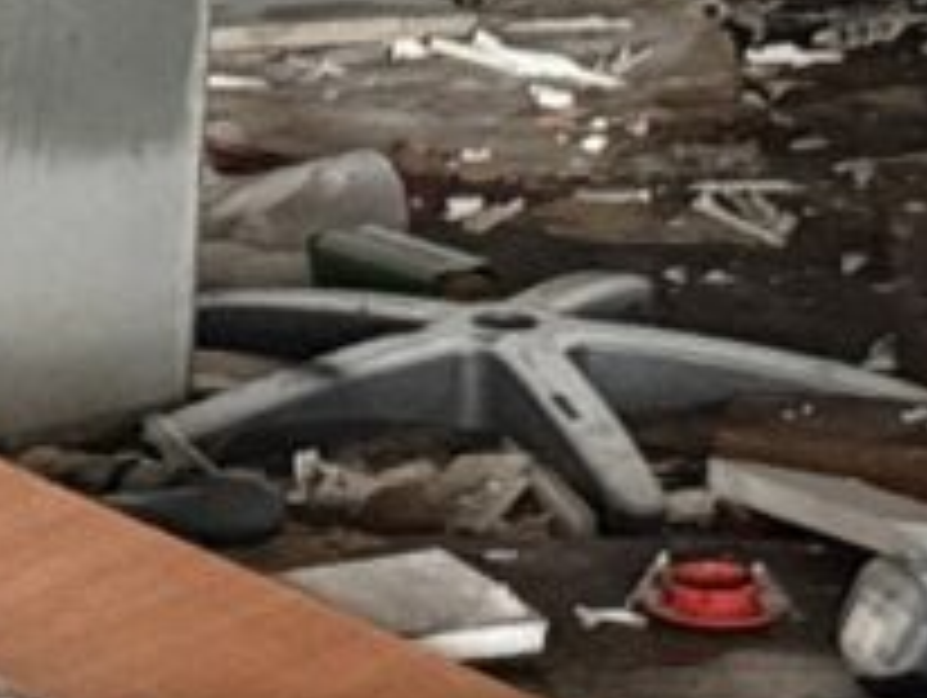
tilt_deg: -1.6
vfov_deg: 4.9
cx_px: -1066
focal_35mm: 298
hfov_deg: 6.4
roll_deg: +0.9
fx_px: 7990
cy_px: -1040
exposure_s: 1/40
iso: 500
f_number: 1.78
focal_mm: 6.76
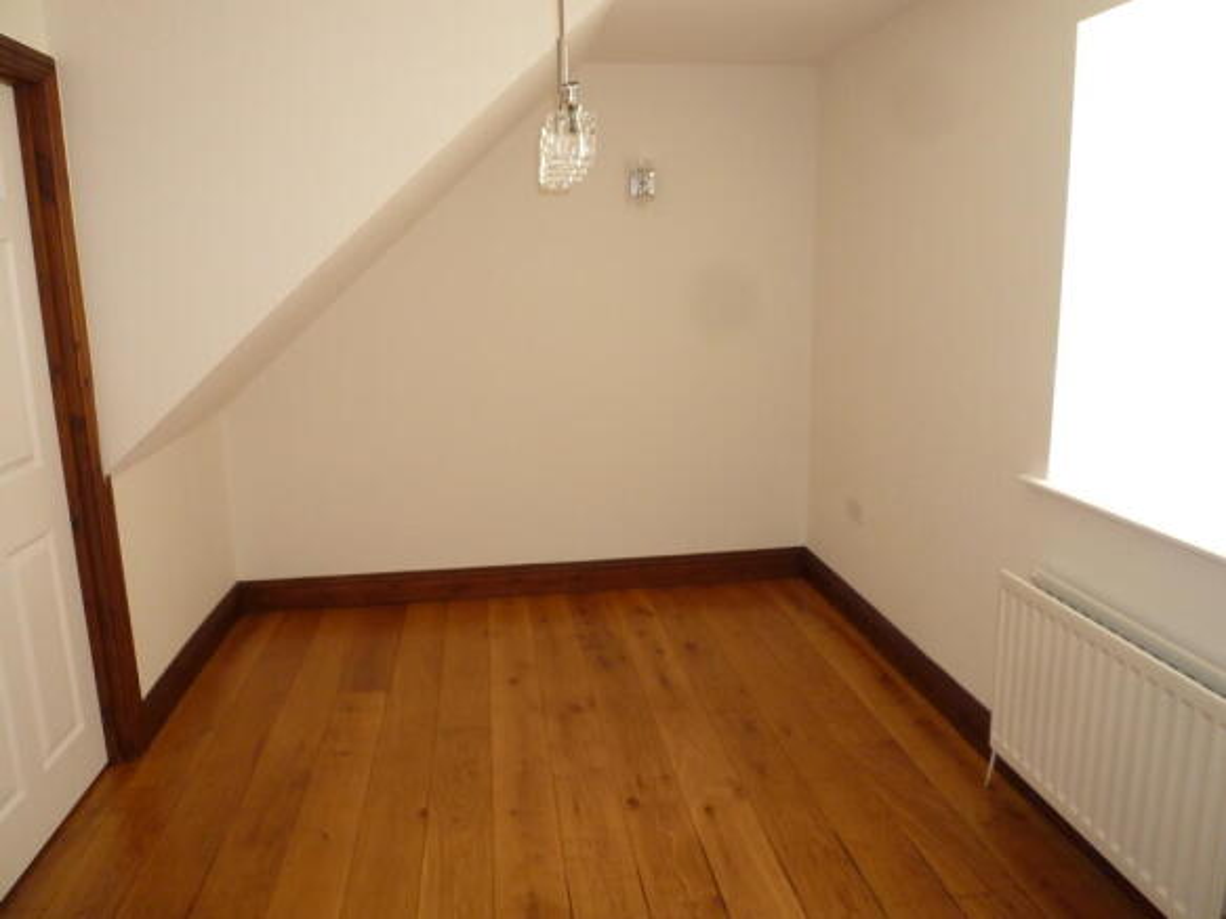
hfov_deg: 69.4
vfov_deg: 54.9
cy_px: 460
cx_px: 613
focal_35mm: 25
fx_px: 885
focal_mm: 4.5
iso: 250
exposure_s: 1/30
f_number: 2.8
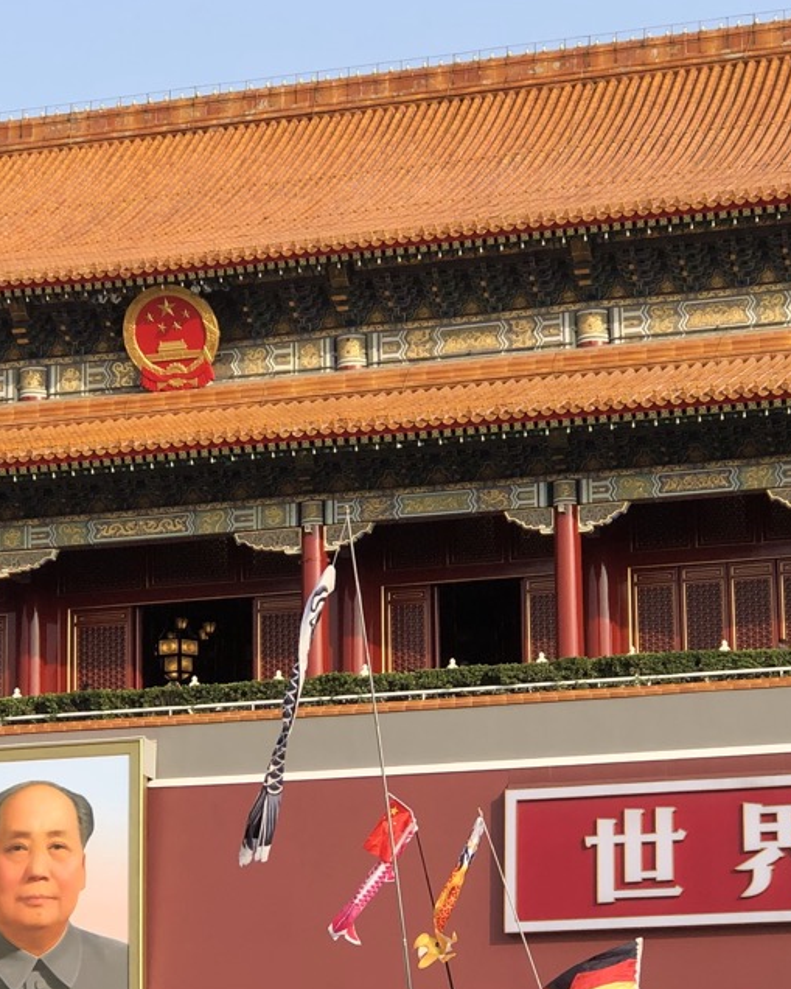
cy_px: 664
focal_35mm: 112
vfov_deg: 17.1
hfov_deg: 13.8
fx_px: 3277
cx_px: 339
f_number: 2.8
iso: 20
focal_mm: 6.6
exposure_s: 1/607
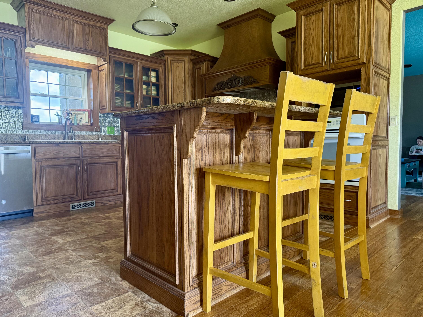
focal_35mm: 24
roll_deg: +0.9
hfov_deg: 71.6
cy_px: 158
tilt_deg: -2.5
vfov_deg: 56.8
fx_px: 293
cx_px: 212
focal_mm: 6.76
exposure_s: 1/120
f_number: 1.78
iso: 400
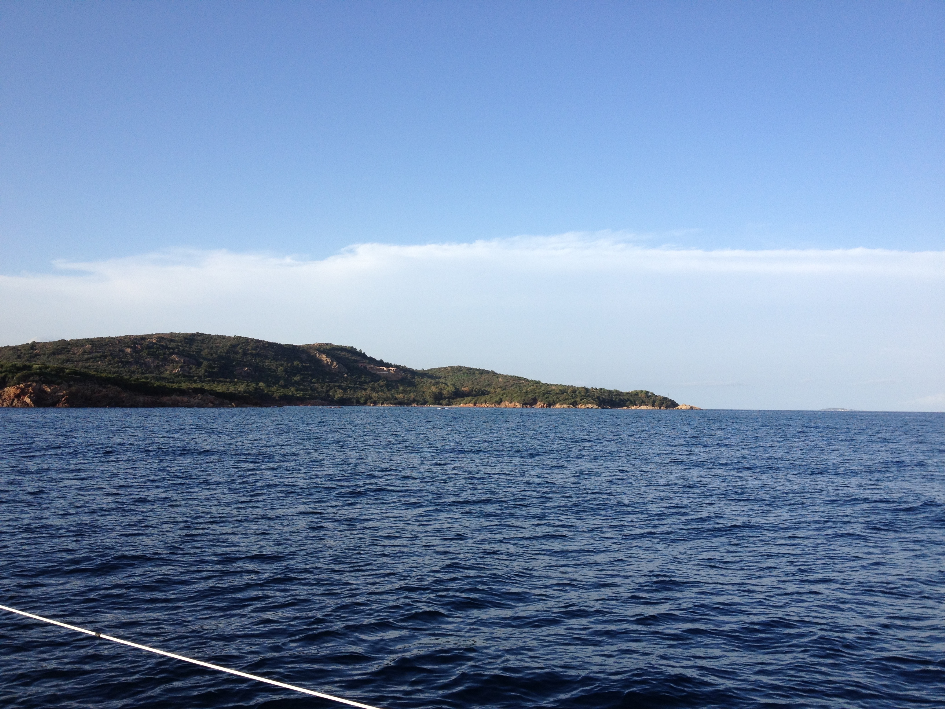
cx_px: 472
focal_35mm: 35
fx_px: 955
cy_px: 354
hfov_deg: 52.6
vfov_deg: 40.7
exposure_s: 1/1255
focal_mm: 4.28
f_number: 2.4
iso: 64
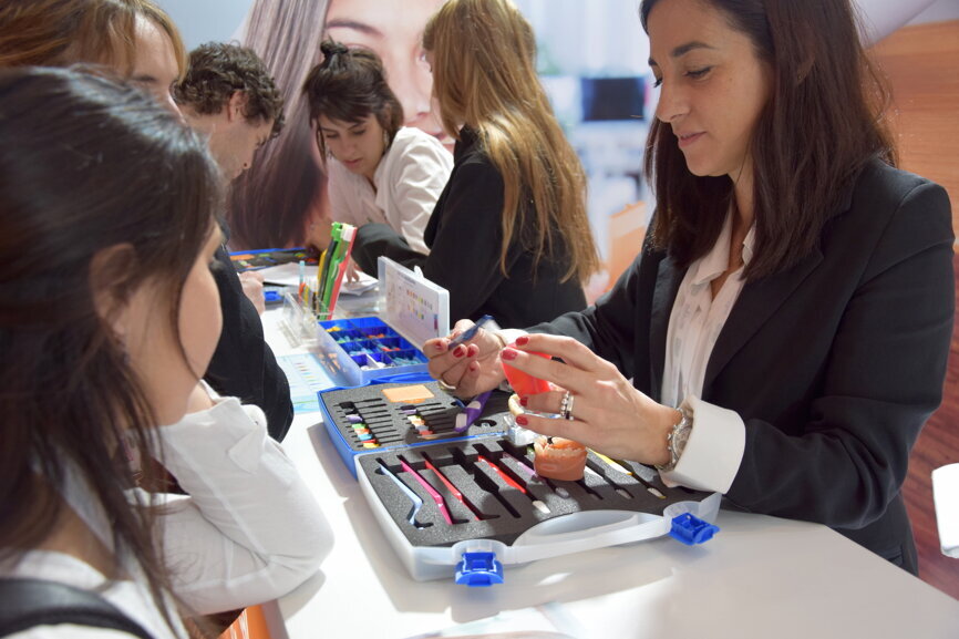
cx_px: 480
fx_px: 879
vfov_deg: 40.0
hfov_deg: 57.2
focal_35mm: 33
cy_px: 320
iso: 500
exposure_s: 1/60
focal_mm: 22
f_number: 4
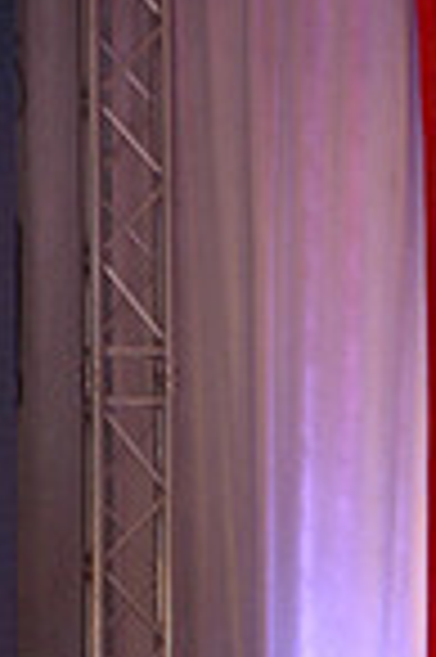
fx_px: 7101
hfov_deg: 3.5
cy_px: 1188
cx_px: 703
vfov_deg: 5.2
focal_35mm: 390
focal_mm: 98
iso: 2000
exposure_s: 1/250
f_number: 5
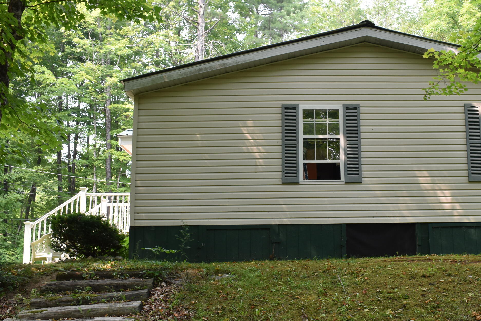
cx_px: 315
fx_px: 641
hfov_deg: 40.7
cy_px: 196
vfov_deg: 28.0
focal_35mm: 48
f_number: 5
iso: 400
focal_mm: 20
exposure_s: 1/250
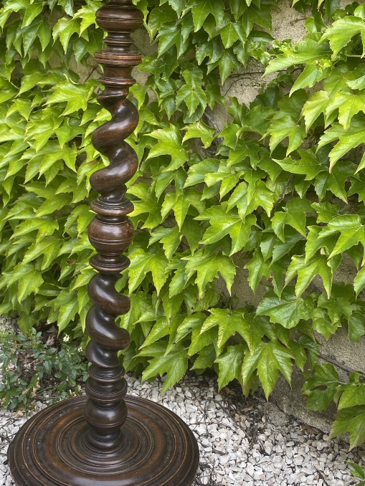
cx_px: 127
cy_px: 244
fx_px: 646
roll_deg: -0.5
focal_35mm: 46
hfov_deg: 31.3
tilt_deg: -16.6
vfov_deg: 41.2
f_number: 1.6
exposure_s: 1/161
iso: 32
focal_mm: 4.2
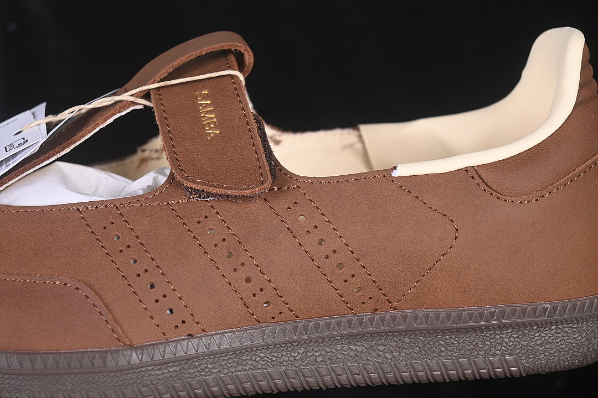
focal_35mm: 75
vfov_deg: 18.2
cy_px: 199
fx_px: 1246
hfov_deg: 27.0
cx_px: 299
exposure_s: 1/60
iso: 160
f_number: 6.3
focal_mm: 50
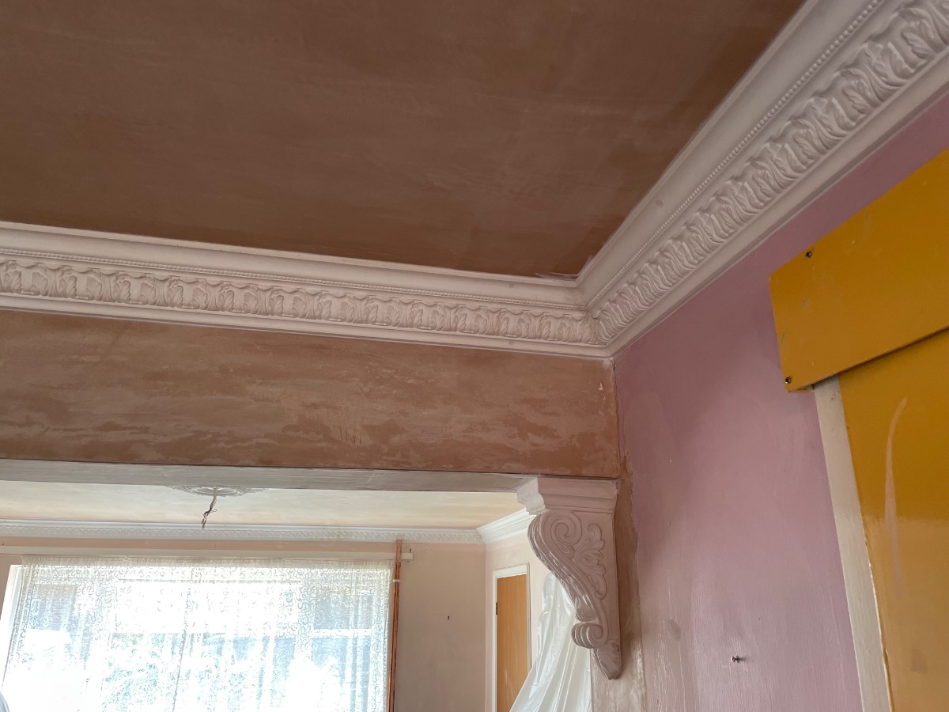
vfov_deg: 53.1
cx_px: 474
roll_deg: +0.7
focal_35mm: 26
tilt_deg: +20.5
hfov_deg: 67.3
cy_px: 356
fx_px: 713
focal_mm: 4.2
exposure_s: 1/121
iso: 100
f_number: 1.6
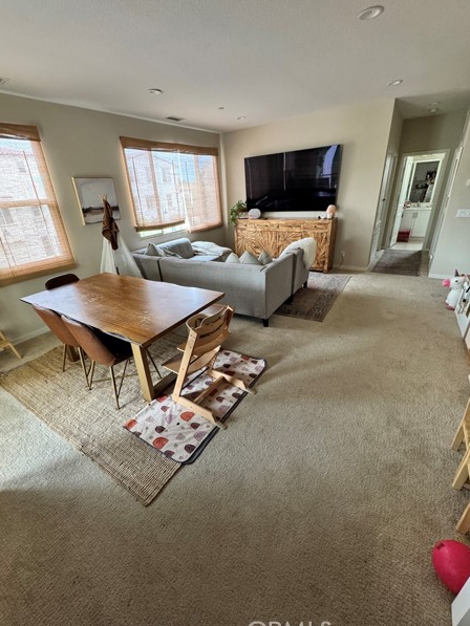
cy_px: 310
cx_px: 220
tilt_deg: -24.5
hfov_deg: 81.7
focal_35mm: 15
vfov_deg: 98.2
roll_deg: +4.4
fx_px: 271
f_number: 2.2
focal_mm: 2.22
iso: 320
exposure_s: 1/77
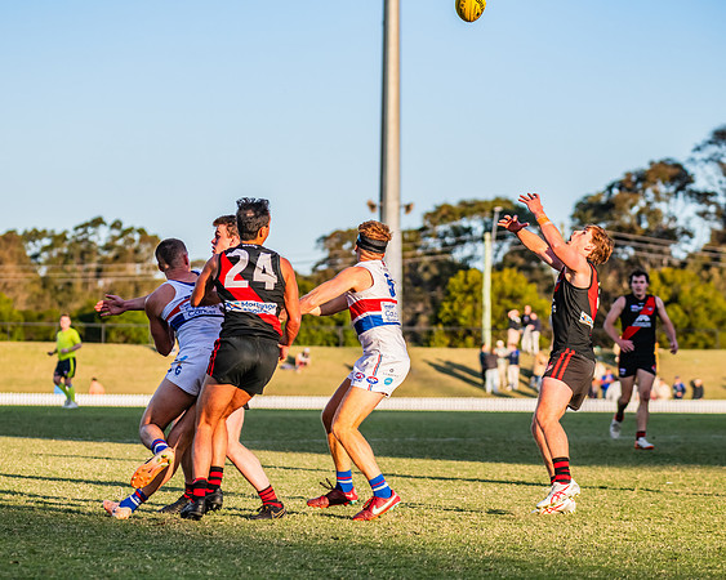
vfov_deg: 8.1
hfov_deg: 10.1
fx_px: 4112
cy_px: 290
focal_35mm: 191
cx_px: 301
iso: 800
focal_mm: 170
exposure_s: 1/1600
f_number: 5.6
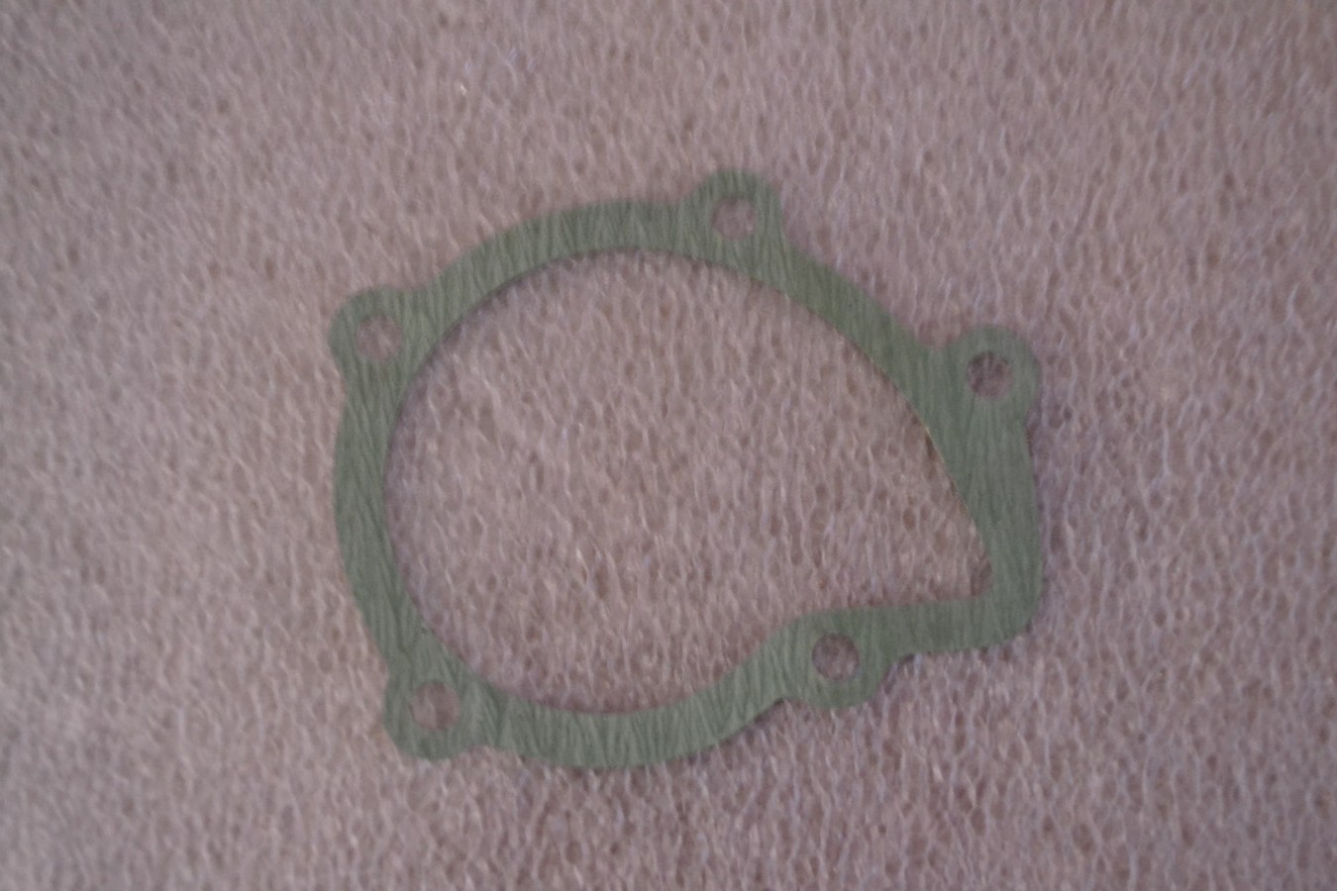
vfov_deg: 28.1
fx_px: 1783
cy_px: 446
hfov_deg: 41.1
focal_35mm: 48
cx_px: 668
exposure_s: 1/4
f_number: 4.8
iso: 3200
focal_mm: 32
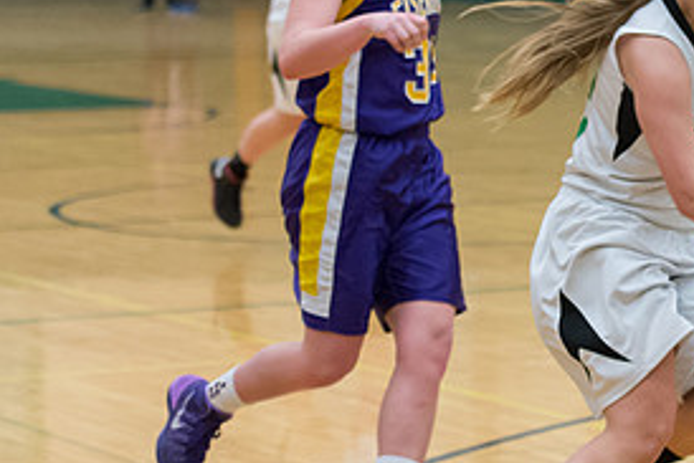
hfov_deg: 10.9
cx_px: 620
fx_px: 3626
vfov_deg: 7.3
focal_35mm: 188
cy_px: 101
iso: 5000
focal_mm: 70
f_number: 2.8
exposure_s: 1/500
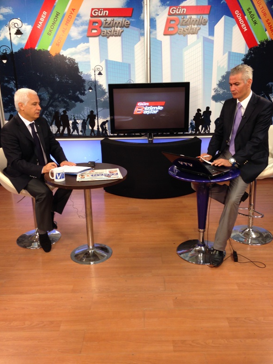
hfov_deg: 41.8
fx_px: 358
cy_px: 184
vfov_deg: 54.0
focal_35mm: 34
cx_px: 139
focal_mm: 4.12
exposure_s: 1/30
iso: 50
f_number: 2.4
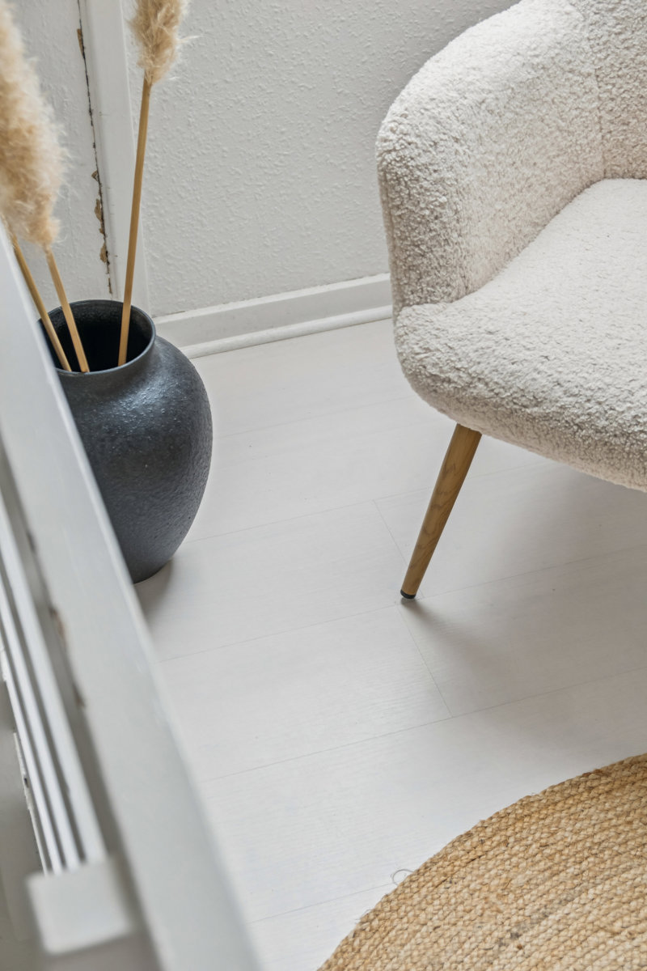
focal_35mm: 60
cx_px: 324
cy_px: 486
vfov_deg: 33.4
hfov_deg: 22.6
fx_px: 1617
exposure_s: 1/60
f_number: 4
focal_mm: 40
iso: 200
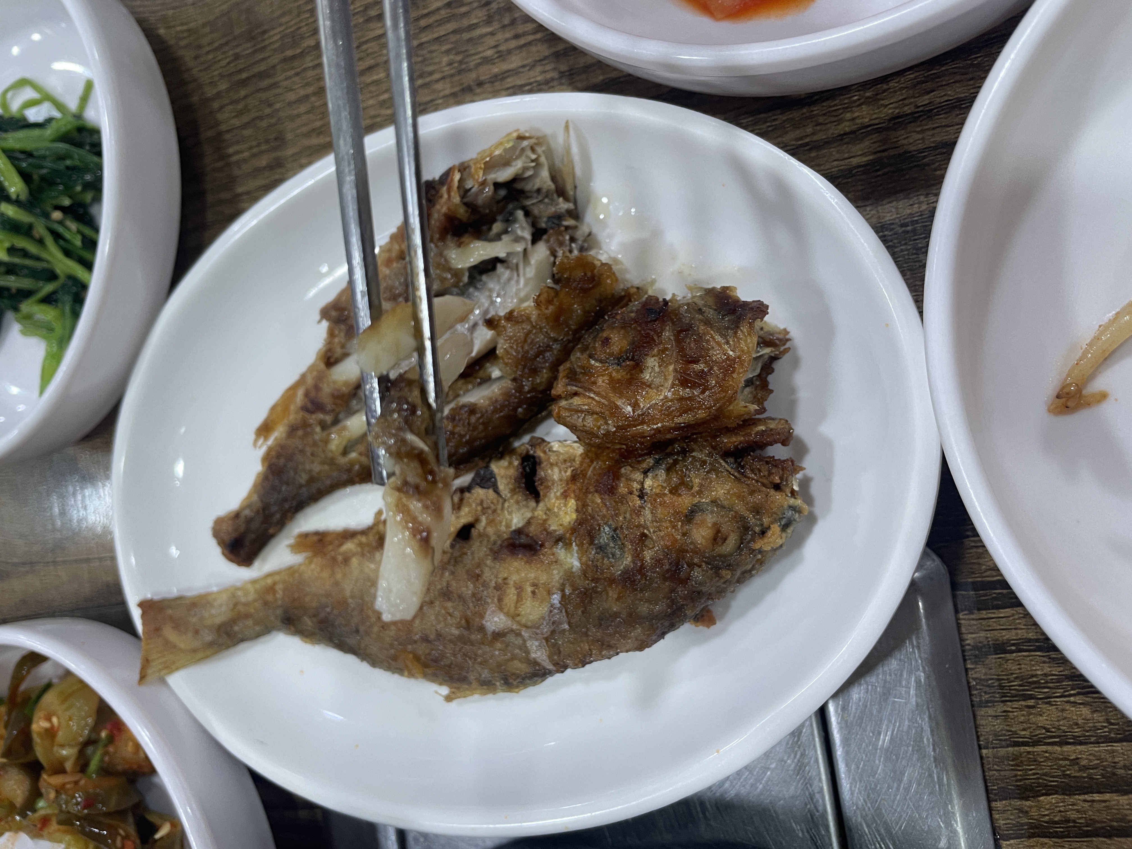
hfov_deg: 67.3
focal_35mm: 26
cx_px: 566
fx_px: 850
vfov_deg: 53.1
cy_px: 424
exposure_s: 1/60
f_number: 1.6
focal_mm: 4.2
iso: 80
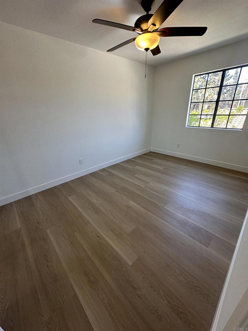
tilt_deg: -22.2
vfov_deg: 102.1
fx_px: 134
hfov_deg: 85.7
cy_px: 166
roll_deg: +0.3
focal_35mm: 14
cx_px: 124
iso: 100
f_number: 2.2
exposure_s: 1/120
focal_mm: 2.22
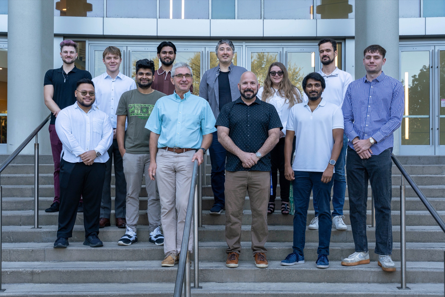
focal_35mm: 43
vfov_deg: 31.3
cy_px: 148
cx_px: 222
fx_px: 529
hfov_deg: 45.6
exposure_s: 1/200
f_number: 5.6
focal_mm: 42.8
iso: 400
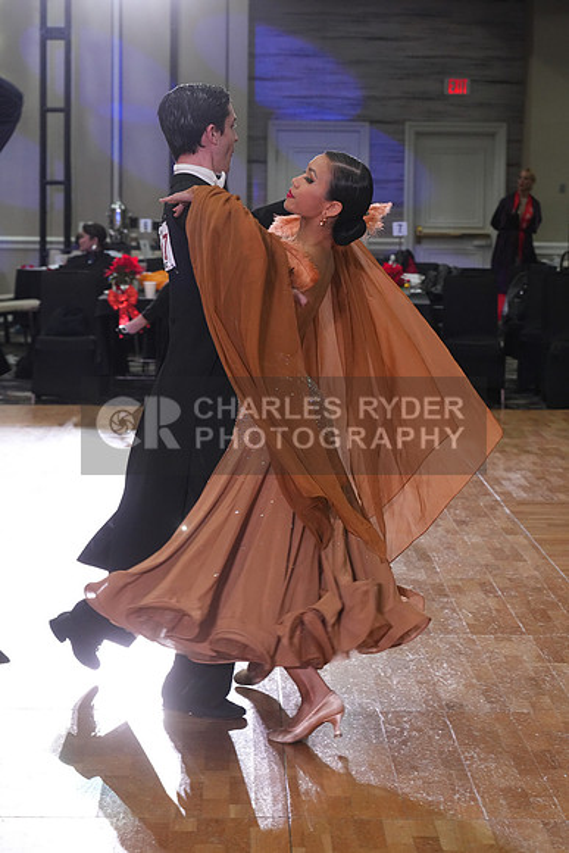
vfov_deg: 22.1
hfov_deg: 14.9
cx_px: 284
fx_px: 2180
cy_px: 426
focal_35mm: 92
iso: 4000
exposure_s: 1/200
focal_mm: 92
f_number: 7.1
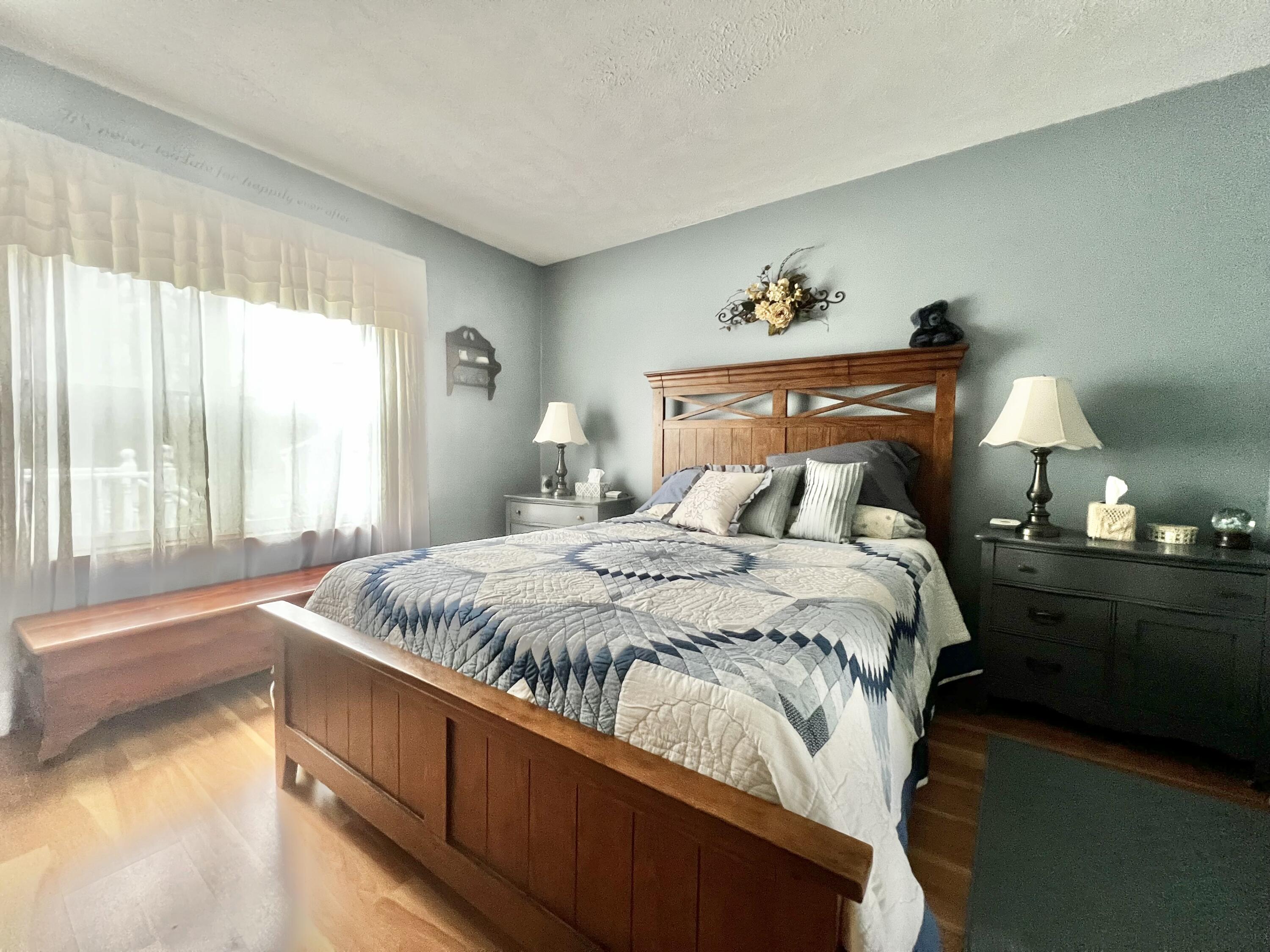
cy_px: 476
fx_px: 477
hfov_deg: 106.2
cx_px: 635
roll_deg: +0.2
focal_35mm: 13
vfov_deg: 89.9
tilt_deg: -3.1
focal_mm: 1.57
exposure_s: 1/60
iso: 400
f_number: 1.8
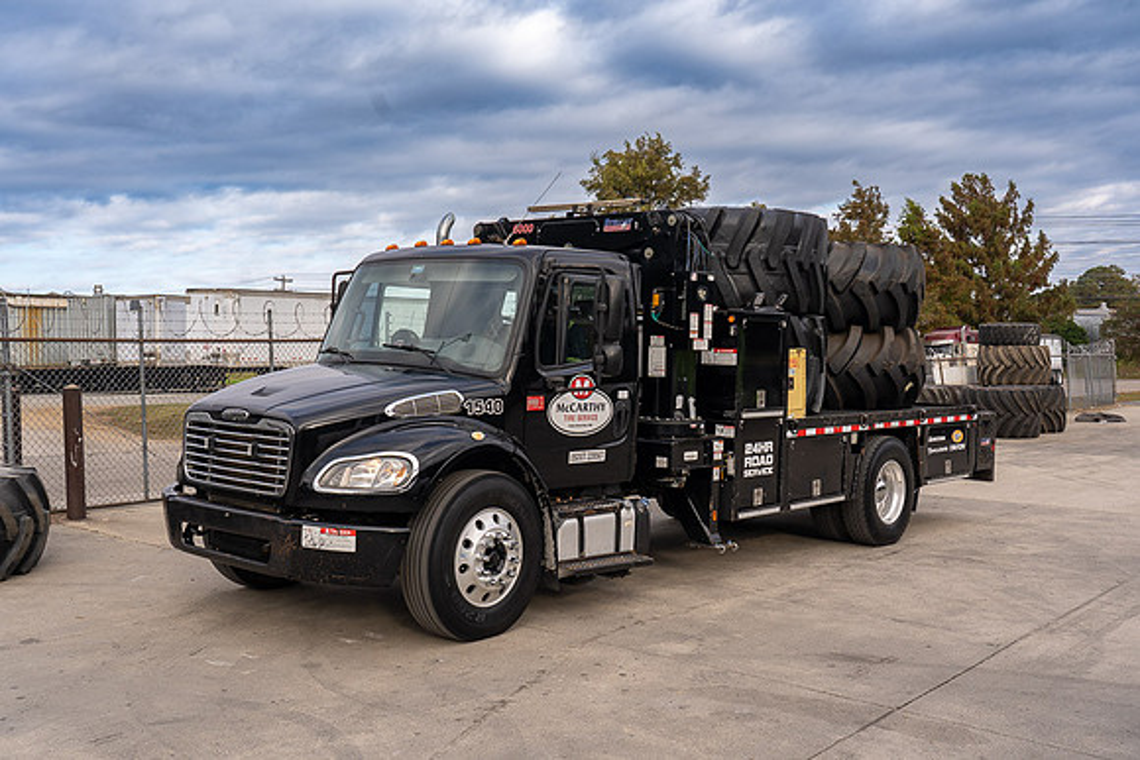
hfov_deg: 54.4
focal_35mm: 35
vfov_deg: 37.9
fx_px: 1109
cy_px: 380
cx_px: 570
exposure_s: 1/100
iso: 100
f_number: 6.3
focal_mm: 35
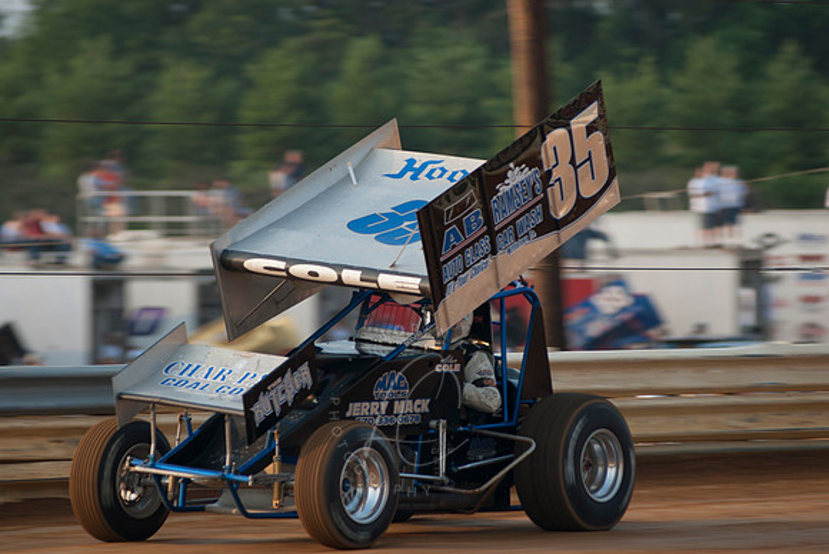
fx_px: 6915
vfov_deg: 4.6
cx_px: 414
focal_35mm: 300
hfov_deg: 6.9
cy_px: 277
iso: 100
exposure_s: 1/400
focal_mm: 200
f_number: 3.5
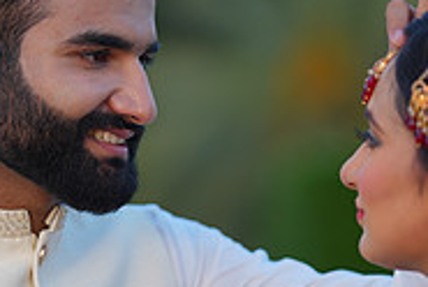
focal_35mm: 266
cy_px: 209
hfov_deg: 7.7
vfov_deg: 5.2
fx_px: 3167
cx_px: 174
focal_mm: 85
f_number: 1.4
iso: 50
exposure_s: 1/400
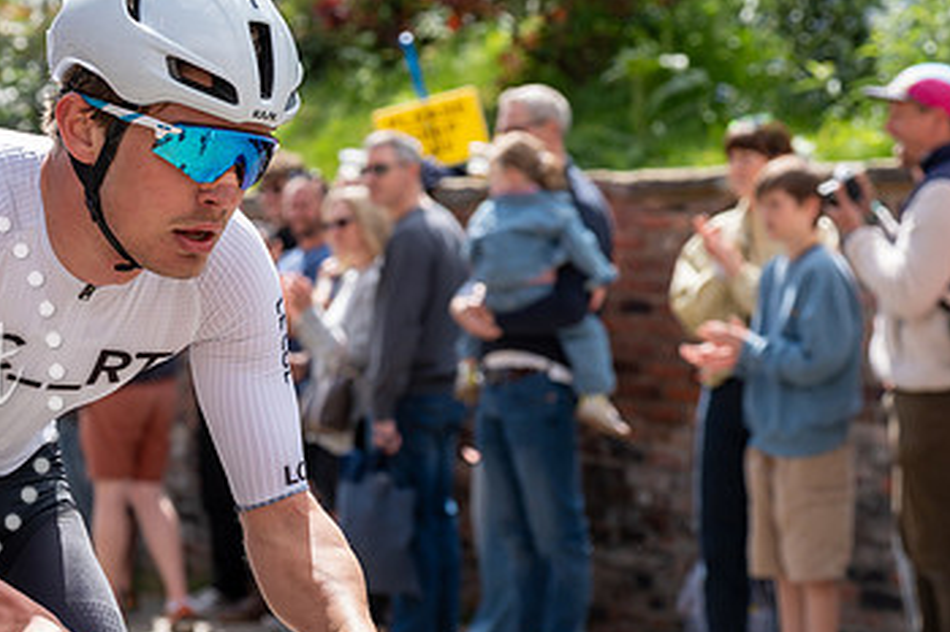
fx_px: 3060
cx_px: 231
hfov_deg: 17.5
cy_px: 237
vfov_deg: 11.8
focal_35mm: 116
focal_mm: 70
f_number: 5
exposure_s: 1/1000
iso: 400
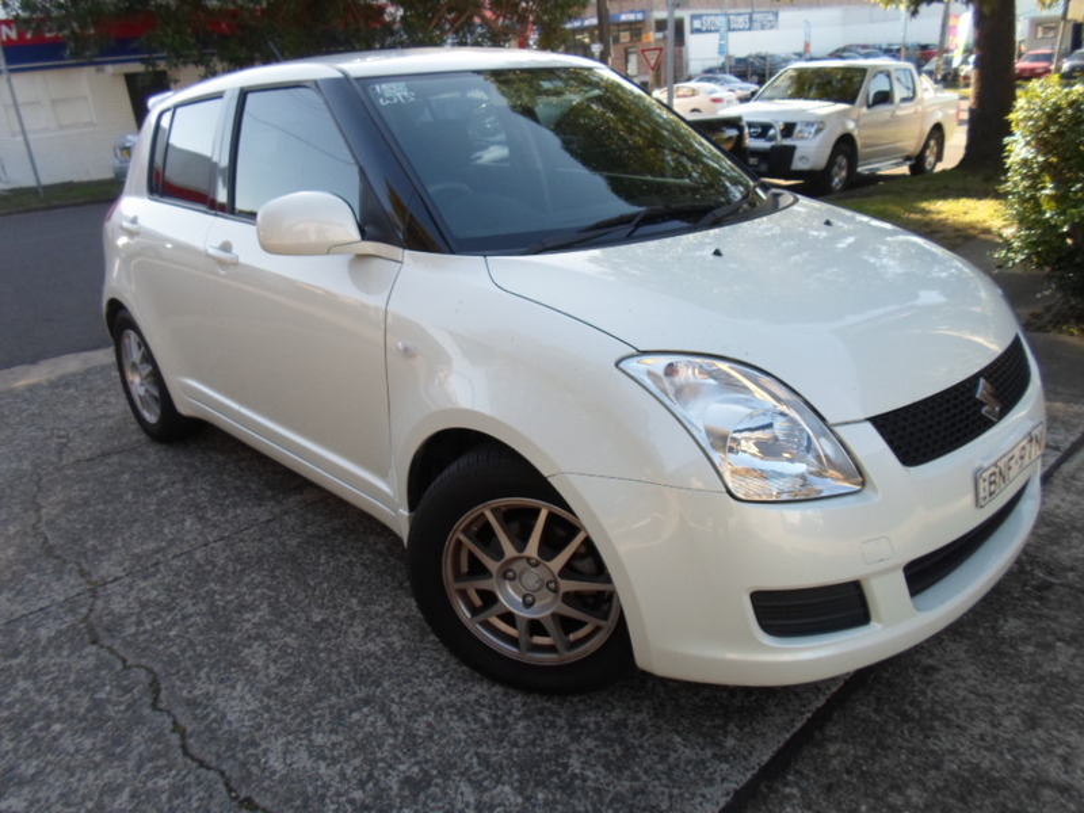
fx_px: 783
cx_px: 542
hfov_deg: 69.4
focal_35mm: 25
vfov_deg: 54.9
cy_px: 406
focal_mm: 4.5
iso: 80
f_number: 2.5
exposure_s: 1/250
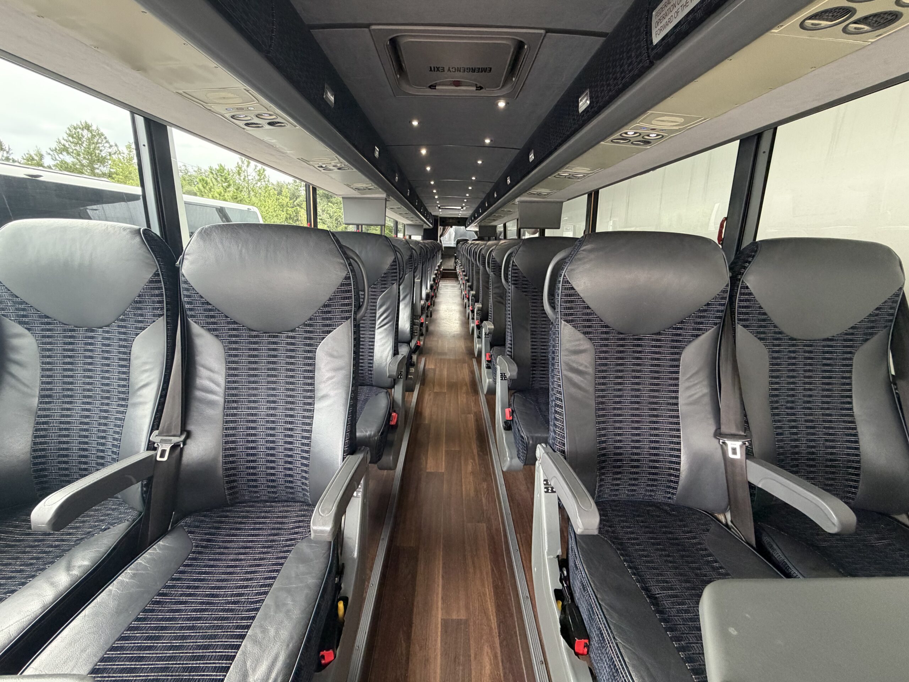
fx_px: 368
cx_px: 454
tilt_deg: -14.9
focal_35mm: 14
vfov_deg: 85.7
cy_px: 341
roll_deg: -1.5
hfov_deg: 102.1
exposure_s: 1/65
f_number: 2.2
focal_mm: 2.22
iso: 320
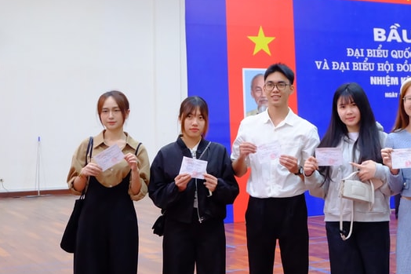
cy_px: 167
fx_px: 628
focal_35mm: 55
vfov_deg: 24.5
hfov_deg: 35.6
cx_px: 295
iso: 3200
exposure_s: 1/58
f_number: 4.5
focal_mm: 21.1
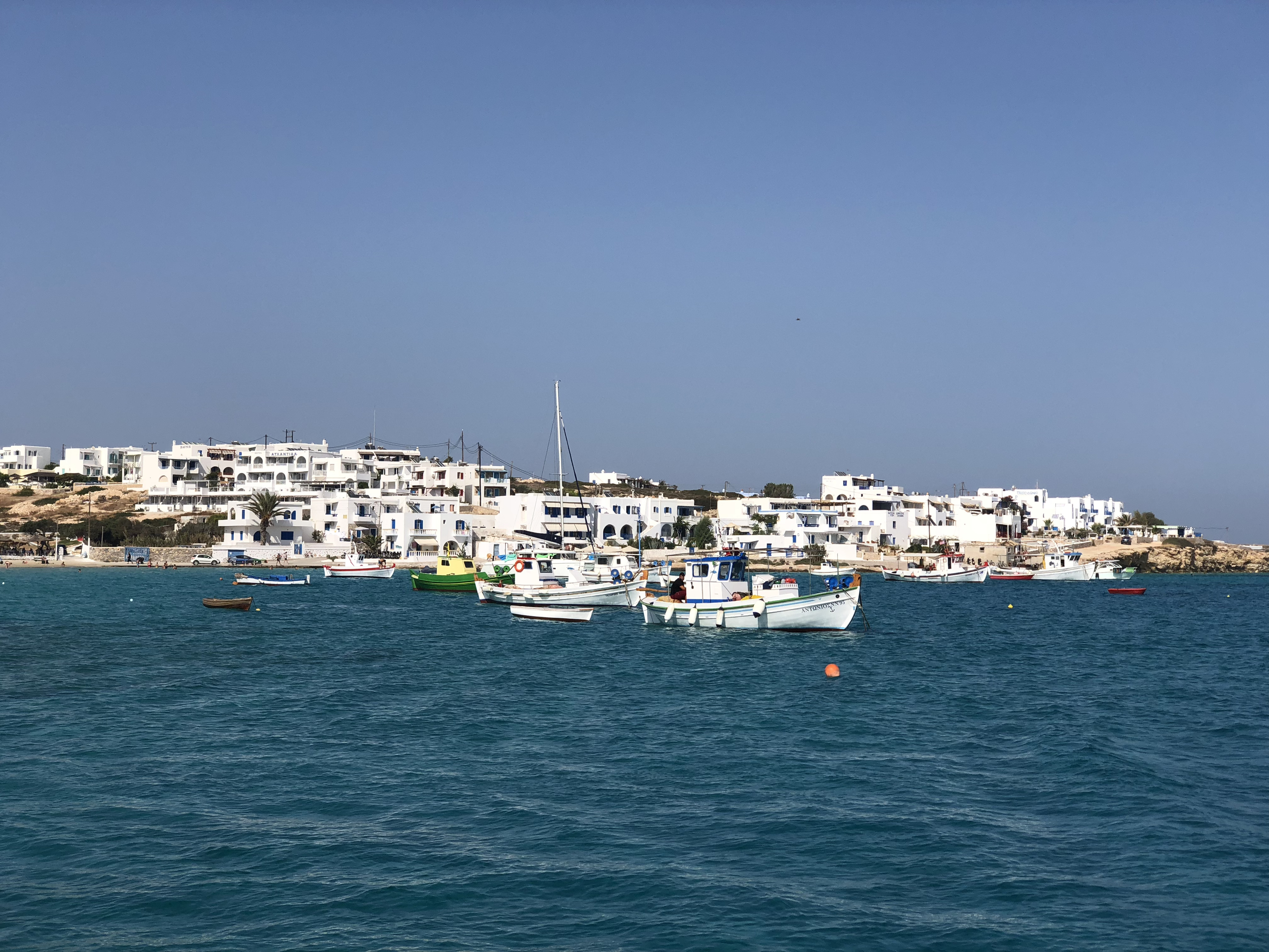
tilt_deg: +4.6
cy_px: 476
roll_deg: +0.7
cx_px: 634
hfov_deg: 36.8
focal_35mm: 52
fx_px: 1906
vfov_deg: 28.0
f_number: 2.4
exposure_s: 1/1919
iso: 16
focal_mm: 6
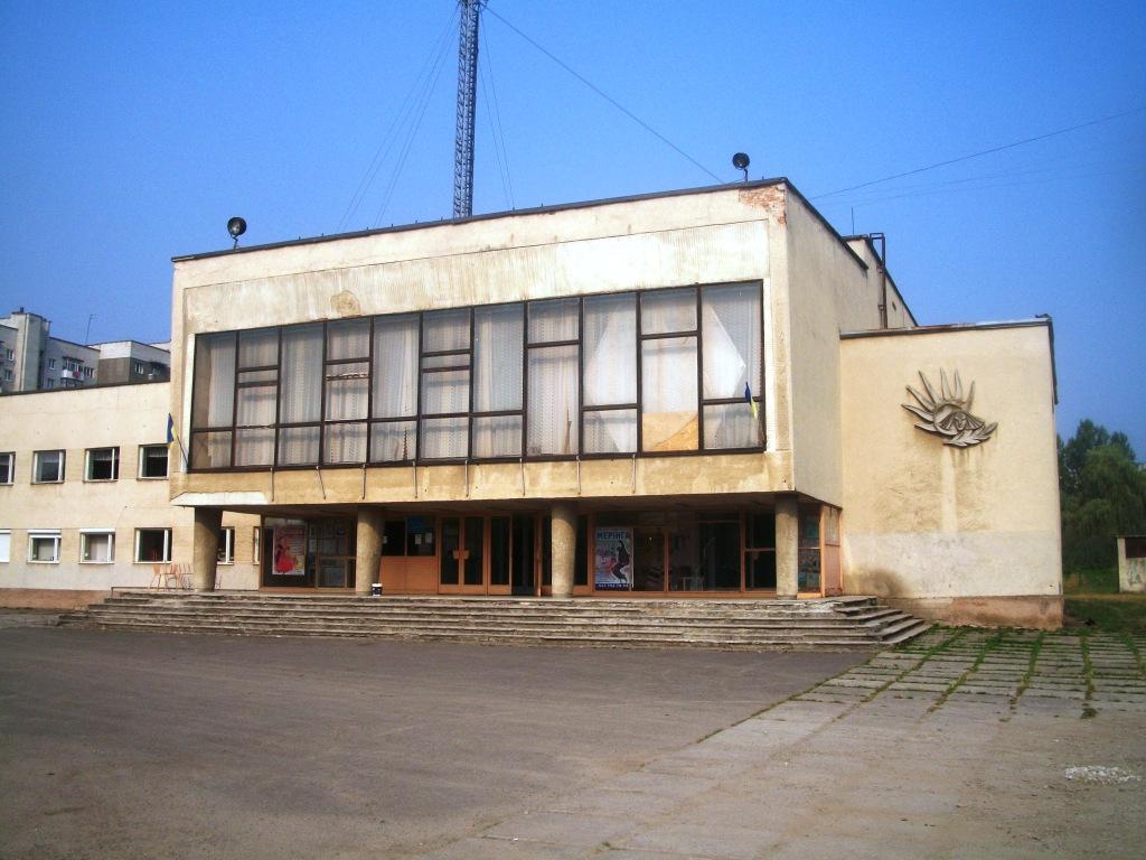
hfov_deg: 52.6
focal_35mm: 35
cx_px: 573
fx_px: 1159
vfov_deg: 40.7
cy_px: 430
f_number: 5.6
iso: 80
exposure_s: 1/500
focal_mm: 6.3
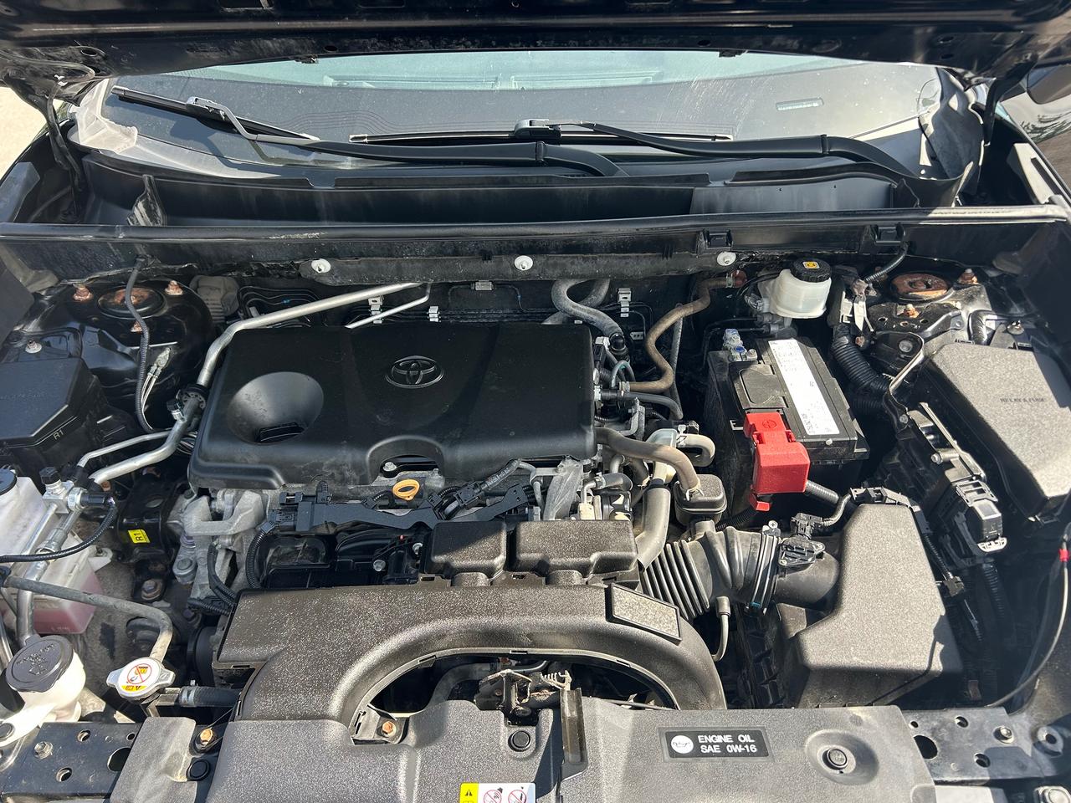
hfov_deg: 67.3
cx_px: 536
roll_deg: +0.2
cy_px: 402
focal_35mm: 26
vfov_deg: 53.1
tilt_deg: -37.9
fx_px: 804
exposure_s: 1/448
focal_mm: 5.7
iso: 50
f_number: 1.5
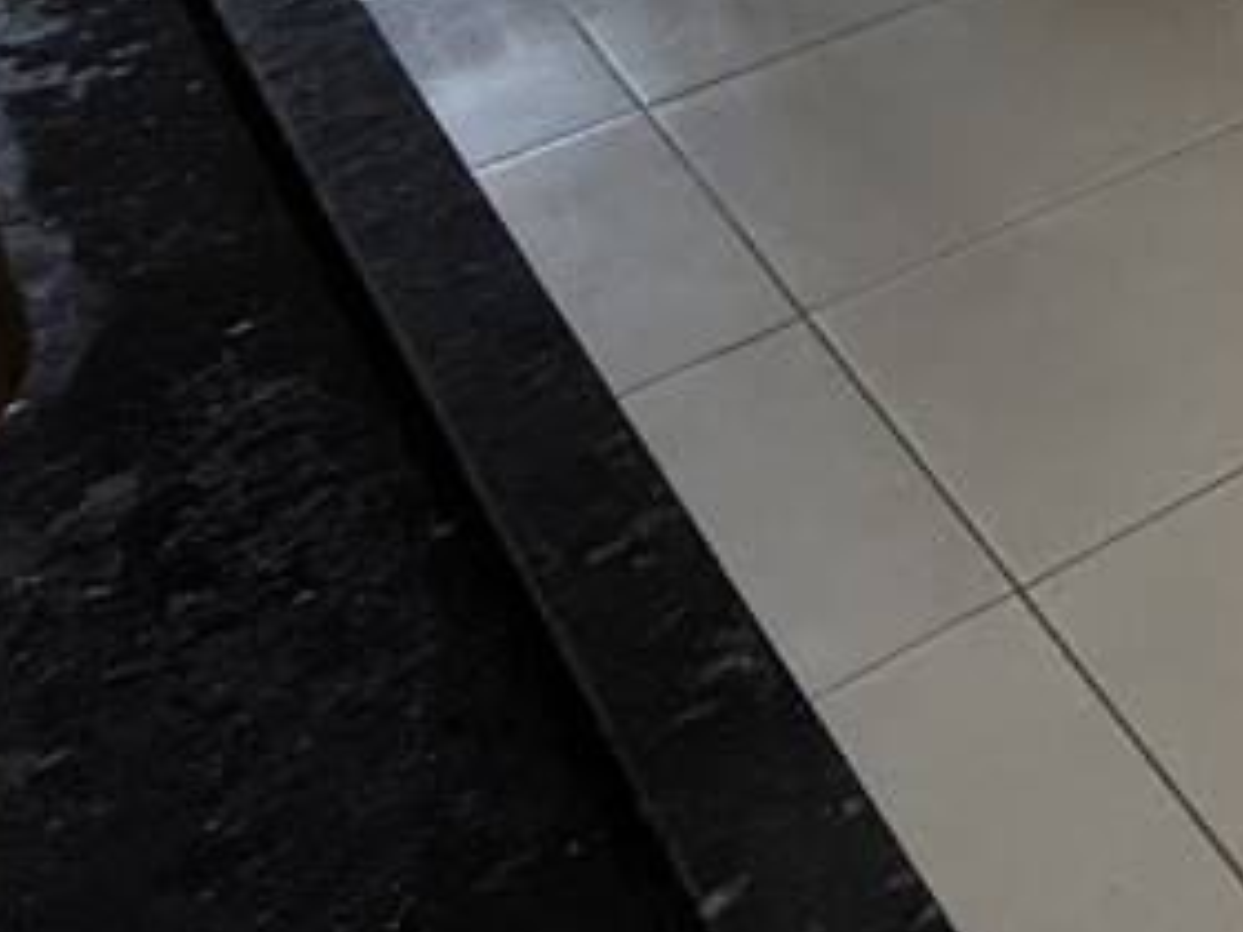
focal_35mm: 72
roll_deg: -0.8
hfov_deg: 17.2
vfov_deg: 15.1
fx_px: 2585
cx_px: 2637
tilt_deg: -6.4
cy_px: -1110
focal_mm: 2.22
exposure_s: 1/120
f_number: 2.2
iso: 250
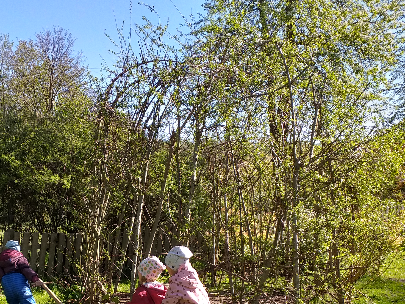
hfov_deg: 39.1
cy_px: 251
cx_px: 88
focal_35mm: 47
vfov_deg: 30.0
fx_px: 550
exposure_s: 1/637
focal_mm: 3.6
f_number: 1.9
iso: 40
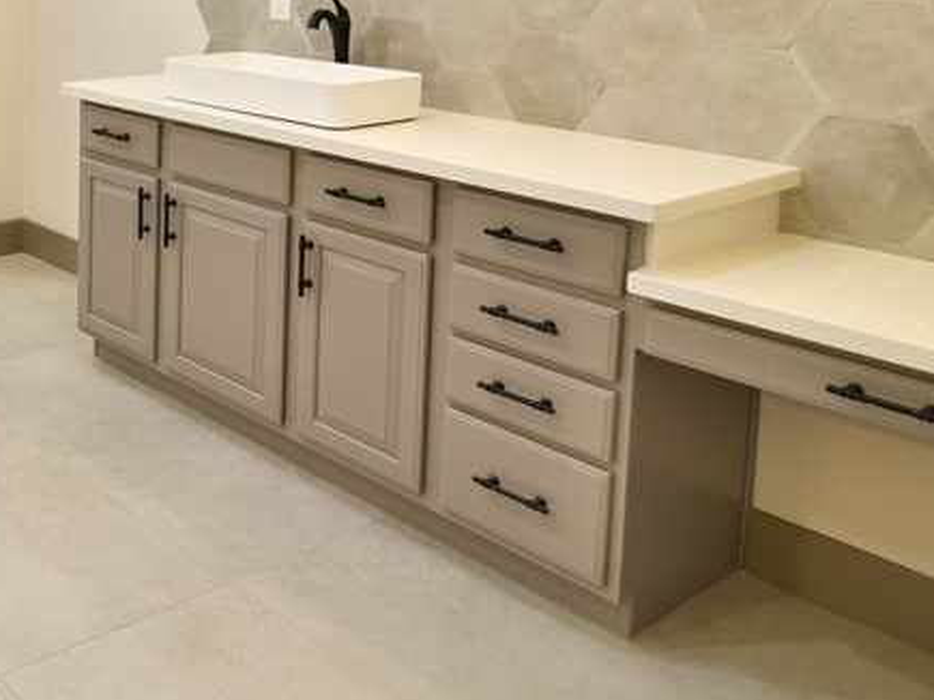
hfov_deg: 39.9
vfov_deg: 36.1
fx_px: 971
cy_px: 17
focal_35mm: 36
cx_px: -133
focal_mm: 15
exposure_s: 1/60
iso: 400
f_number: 2.8
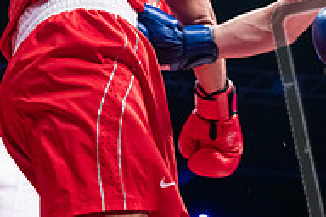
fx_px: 1068
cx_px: 275
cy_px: 33
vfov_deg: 11.6
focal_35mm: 118
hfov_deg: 17.2
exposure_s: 1/800
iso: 3200
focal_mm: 39
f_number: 2.8
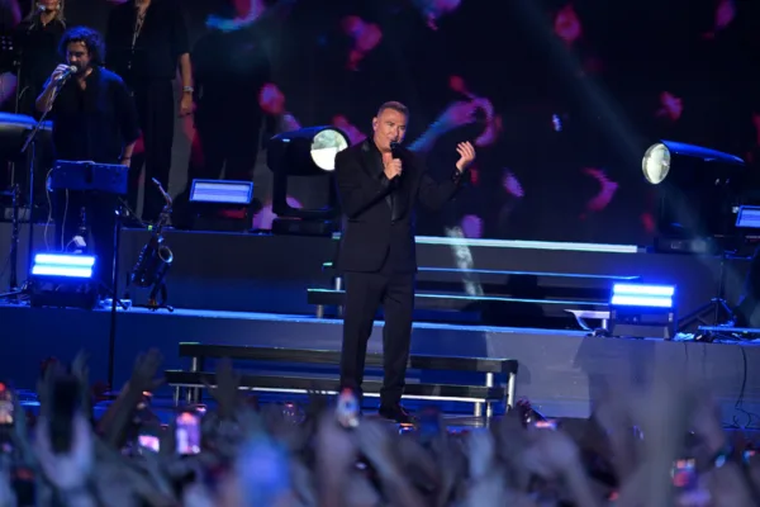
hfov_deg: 4.1
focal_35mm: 500
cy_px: 254
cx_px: 380
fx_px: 10555
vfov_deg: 2.7
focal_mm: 500
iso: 4000
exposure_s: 1/200
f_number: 6.7
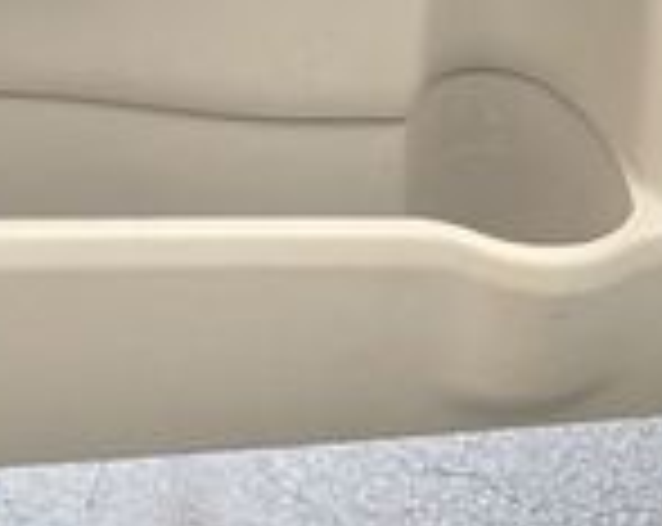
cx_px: -63
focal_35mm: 98
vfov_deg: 13.7
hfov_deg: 18.8
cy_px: -472
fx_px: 1916
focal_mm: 6.3
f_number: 1.7
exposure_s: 1/120
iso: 100
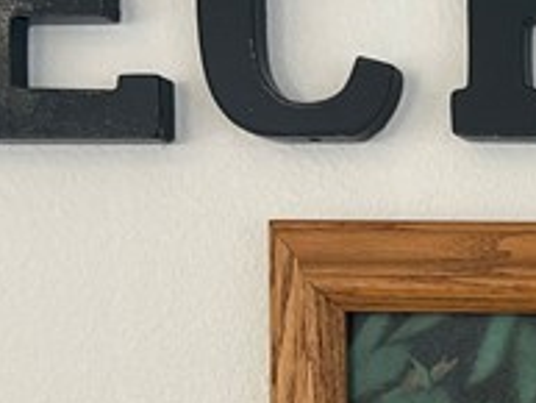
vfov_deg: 10.4
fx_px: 2138
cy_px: 595
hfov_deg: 12.4
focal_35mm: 138
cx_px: 1100
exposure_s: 1/60
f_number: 1.5
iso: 80
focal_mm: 5.7
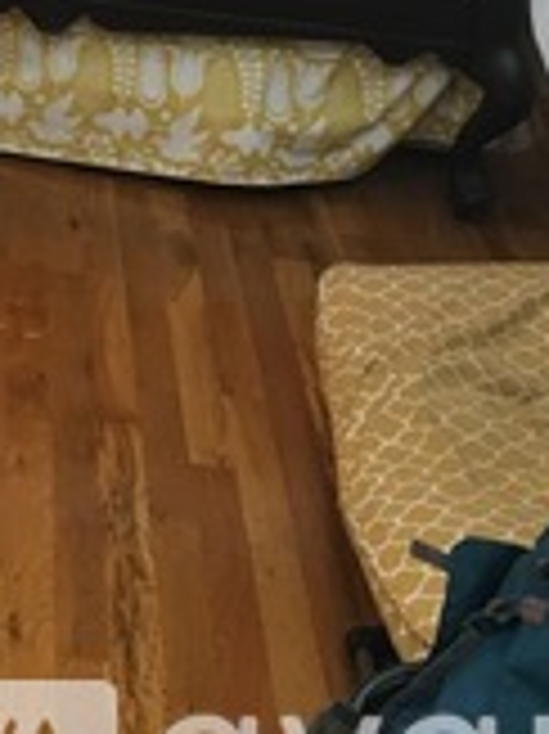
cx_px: -178
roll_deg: -4.5
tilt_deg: -14.8
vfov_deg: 19.9
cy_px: -266
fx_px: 1884
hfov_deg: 15.7
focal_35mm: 89
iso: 80
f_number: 2.2
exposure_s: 1/30
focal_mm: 4.15
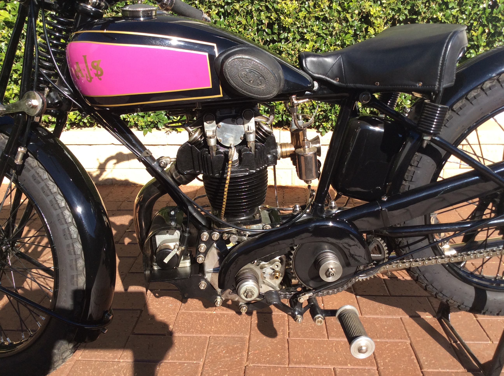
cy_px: 188
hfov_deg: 56.9
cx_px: 252
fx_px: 465
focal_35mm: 32
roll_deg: +2.4
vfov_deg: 44.1
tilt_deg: -20.7
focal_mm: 3.3
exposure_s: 1/724
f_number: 2.4
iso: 32
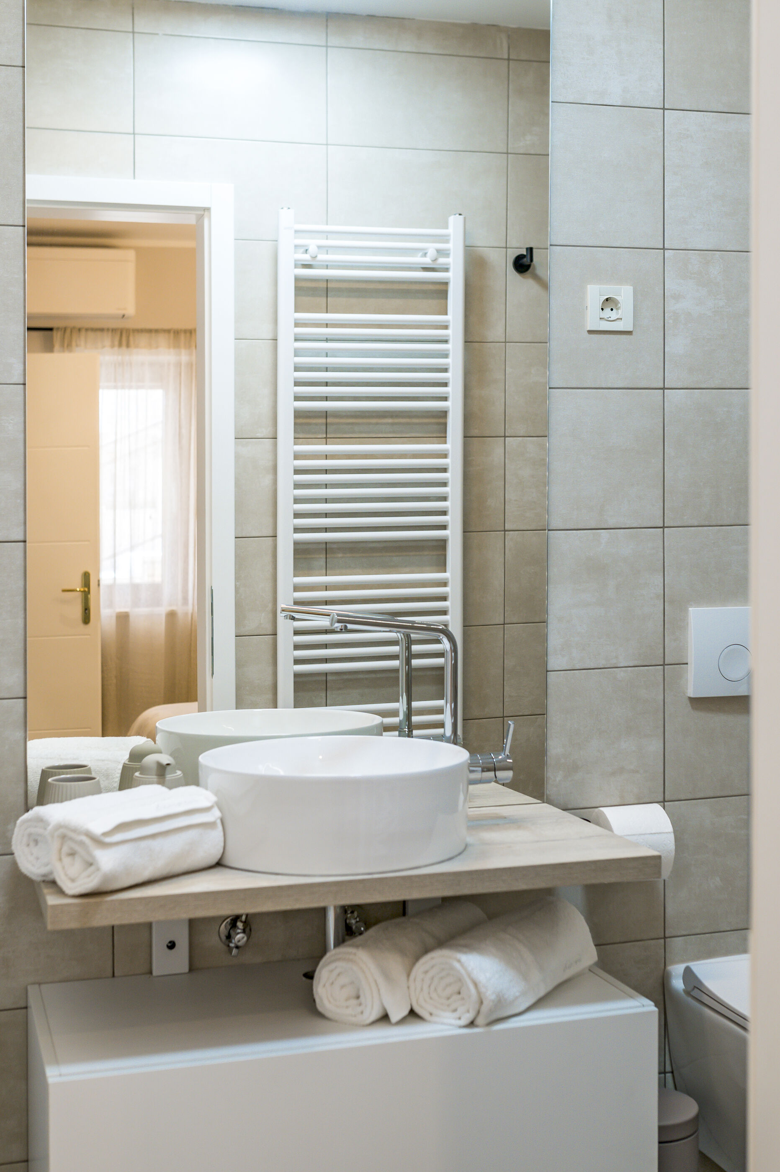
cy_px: 586
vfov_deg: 54.5
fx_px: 1139
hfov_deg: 37.8
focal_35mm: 35
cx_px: 390
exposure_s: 1/125
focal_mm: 35
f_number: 3.5
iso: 200
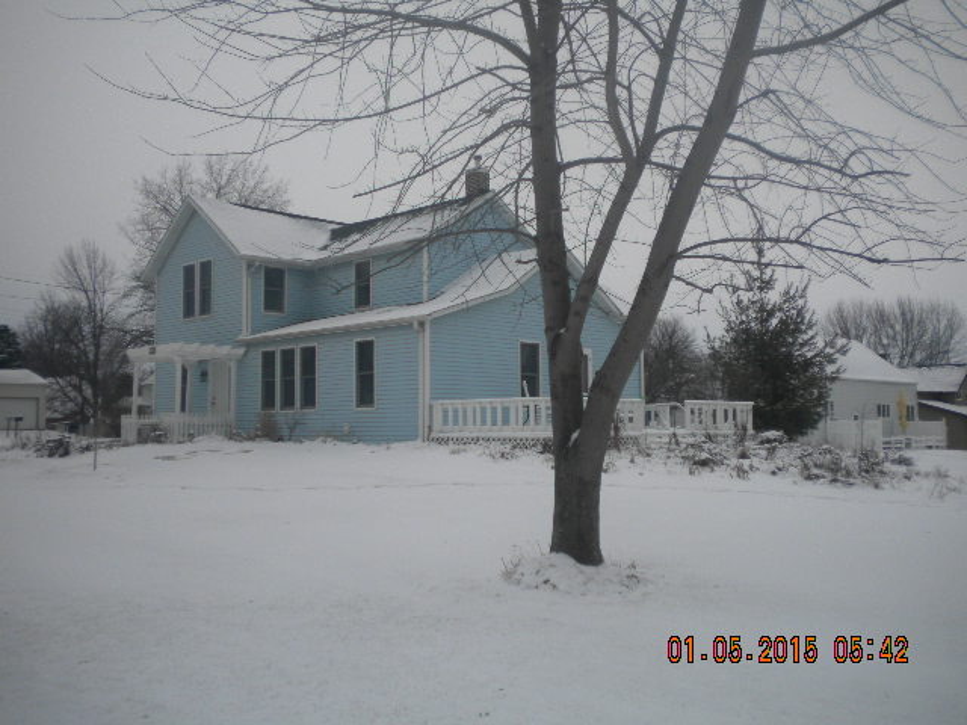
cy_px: 362
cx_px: 484
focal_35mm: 35
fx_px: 978
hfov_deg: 52.6
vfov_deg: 40.7
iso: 80
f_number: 3.1
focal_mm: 6.3
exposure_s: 1/216
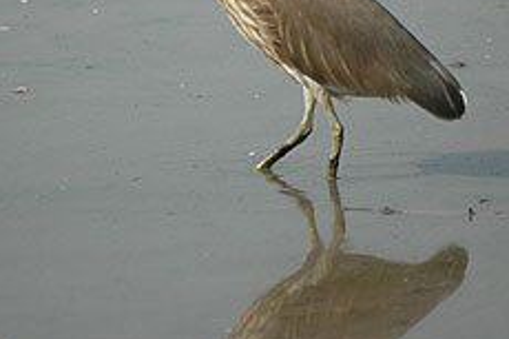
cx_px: 232
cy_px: 28
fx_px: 12433
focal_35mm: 880
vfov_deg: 1.6
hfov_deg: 2.3
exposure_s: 1/800
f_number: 5.6
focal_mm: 300
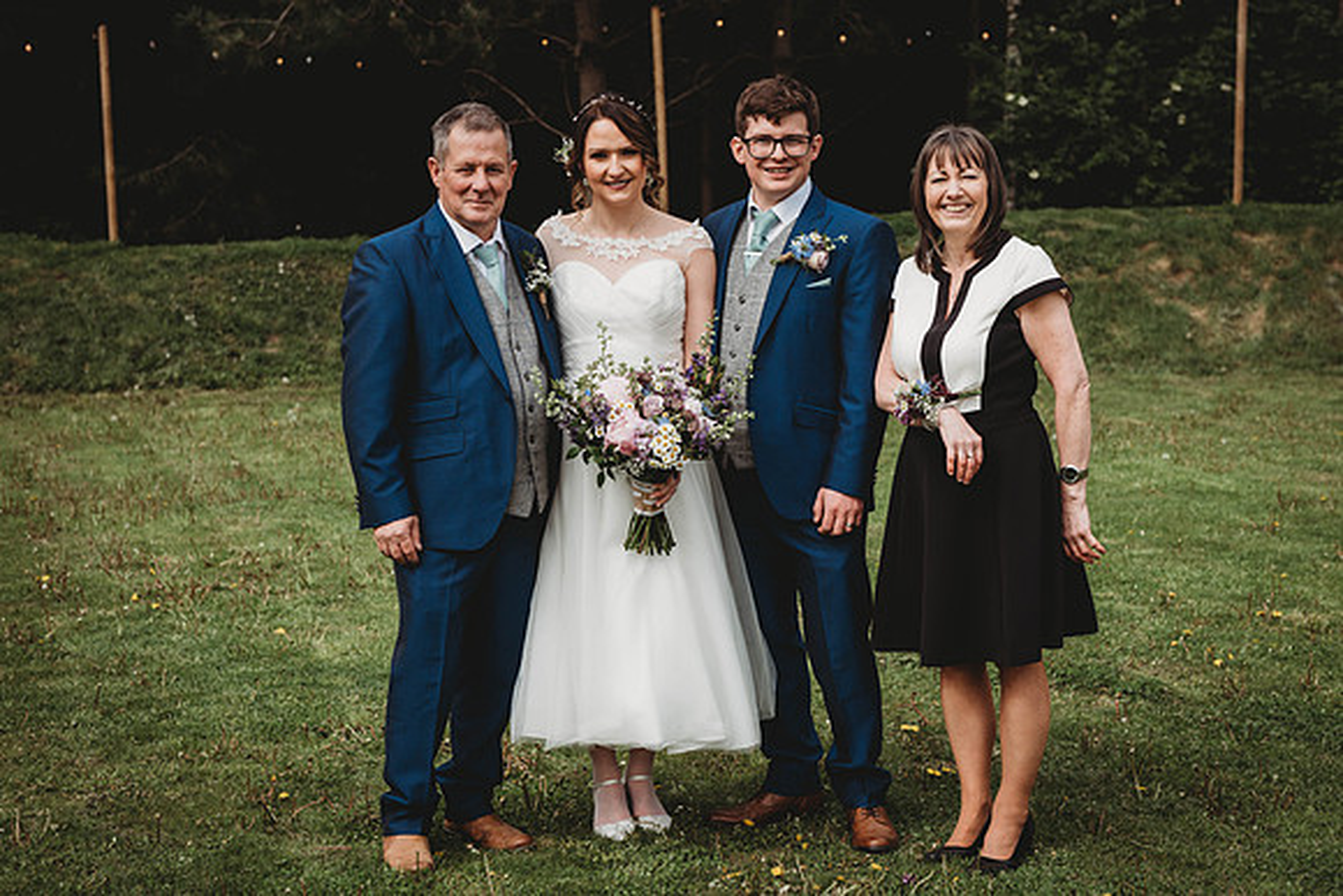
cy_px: 448
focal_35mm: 58
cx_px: 672
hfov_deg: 34.5
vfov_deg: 23.4
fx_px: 2164
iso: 200
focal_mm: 58
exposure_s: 1/800
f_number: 4.5
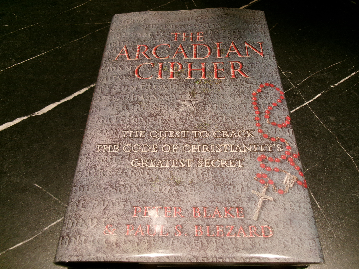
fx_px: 290
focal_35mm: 28
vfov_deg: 49.7
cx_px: 180
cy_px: 134
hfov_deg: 63.4
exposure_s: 1/34
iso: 199
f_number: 3.9
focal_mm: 5.1
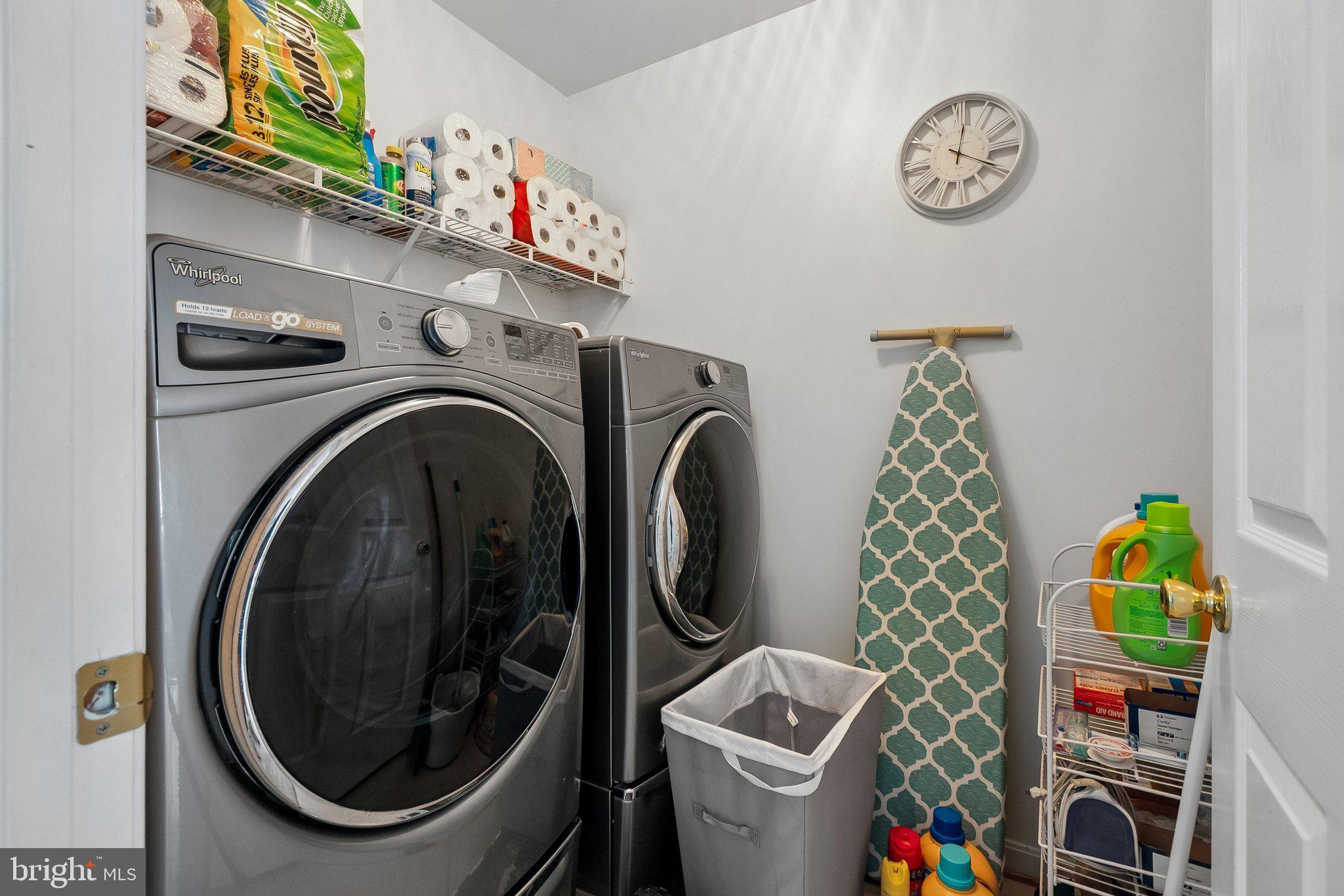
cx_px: 672
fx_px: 560
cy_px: 448
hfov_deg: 100.4
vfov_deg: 77.3
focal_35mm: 15
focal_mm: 10
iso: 400
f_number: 5.6
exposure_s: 1/15
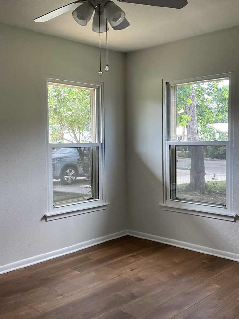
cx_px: 111
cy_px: 156
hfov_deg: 44.1
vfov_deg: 56.8
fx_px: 295
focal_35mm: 32
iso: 64
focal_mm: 3
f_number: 1.8
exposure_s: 1/109
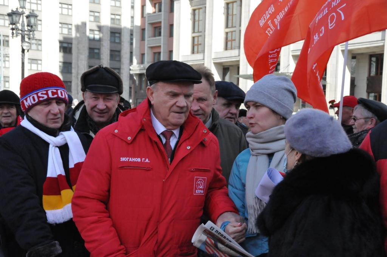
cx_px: 194
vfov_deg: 17.4
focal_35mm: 78
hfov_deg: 26.0
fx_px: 837
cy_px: 128
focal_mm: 52
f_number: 16
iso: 3200
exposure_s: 1/1000
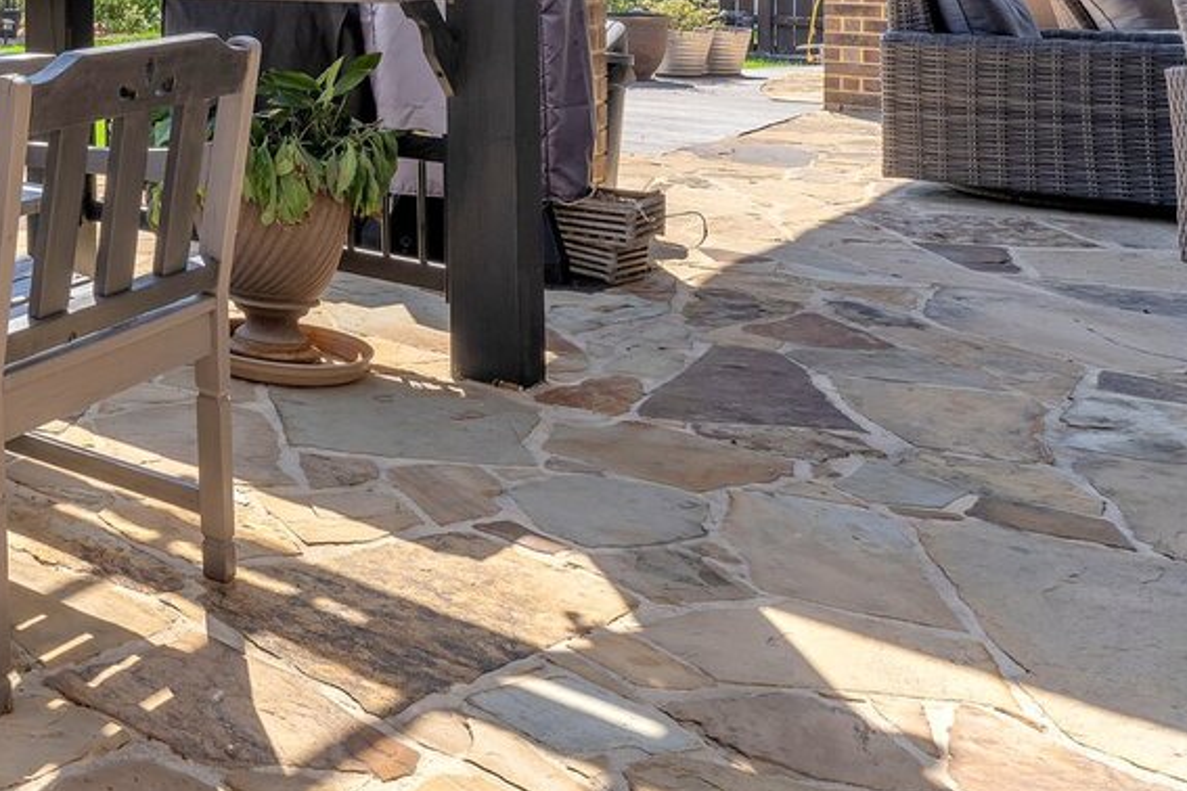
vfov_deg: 30.4
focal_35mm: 40
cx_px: -333
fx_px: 1319
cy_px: -46
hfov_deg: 34.9
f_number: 10
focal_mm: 14
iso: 125
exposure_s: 1/60
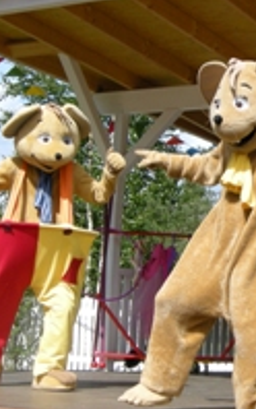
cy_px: 178
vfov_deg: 21.6
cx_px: 295
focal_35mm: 96
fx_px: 1070
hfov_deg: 13.3
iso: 64
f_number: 5.7
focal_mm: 8.5
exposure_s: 1/267
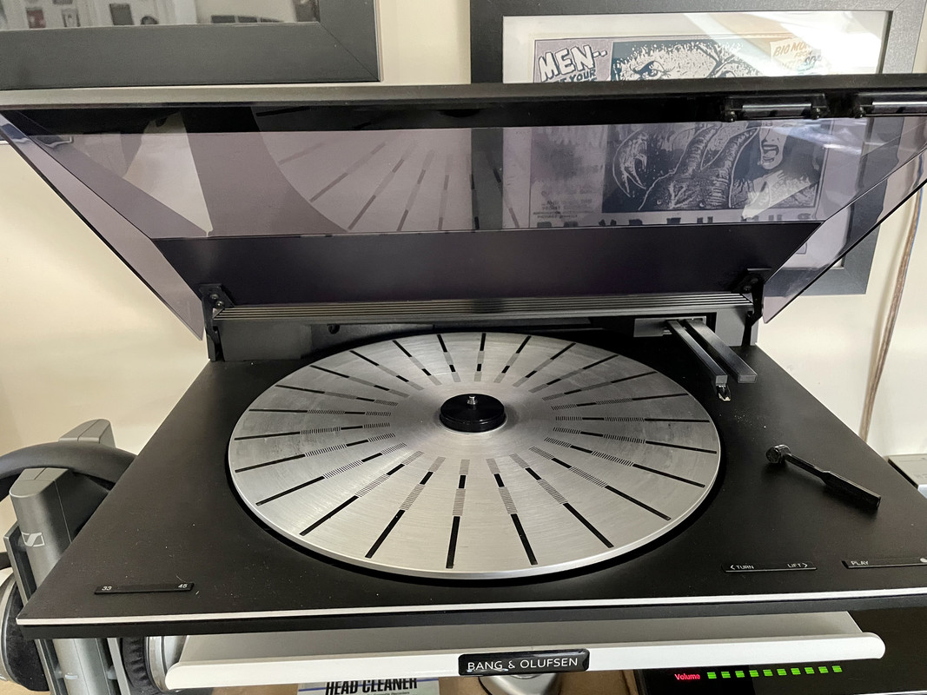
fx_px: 696
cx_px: 464
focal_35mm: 26
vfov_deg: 53.1
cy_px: 348
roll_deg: +0.9
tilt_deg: -21.9
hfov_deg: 67.3
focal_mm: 4.2
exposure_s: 1/32
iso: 640
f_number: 1.6
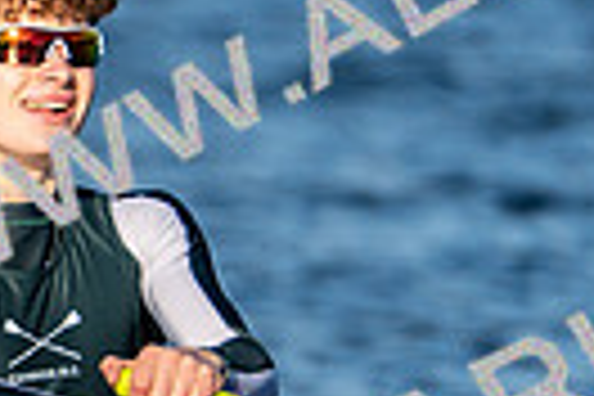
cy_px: 376
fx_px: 43623
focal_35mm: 2644
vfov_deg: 0.5
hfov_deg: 0.8
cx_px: -450
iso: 320
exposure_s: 1/2000
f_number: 6.3
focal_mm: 600
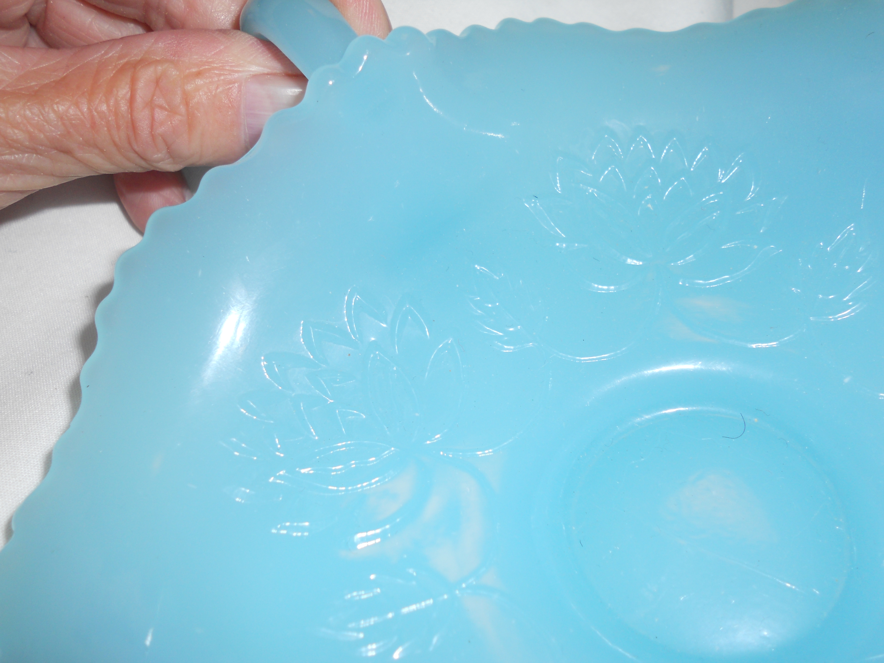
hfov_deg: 56.8
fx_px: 817
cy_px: 332
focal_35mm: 32
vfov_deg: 44.2
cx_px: 442
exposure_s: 1/25
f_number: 8.8
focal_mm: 5.8
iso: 80
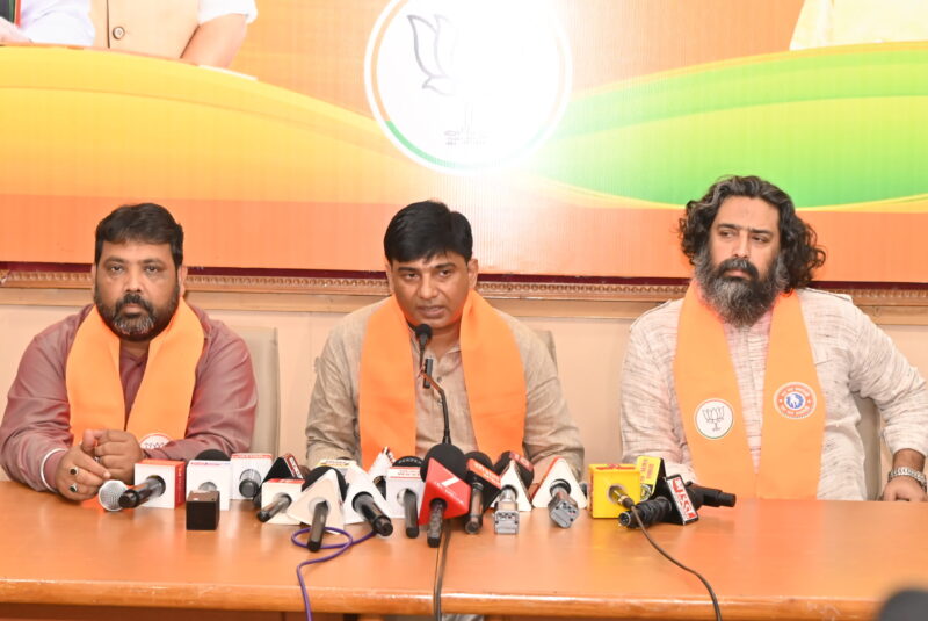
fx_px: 1883
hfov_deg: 27.7
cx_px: 464
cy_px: 310
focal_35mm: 73
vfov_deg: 18.7
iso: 2000
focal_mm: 49
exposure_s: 1/160
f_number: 6.3
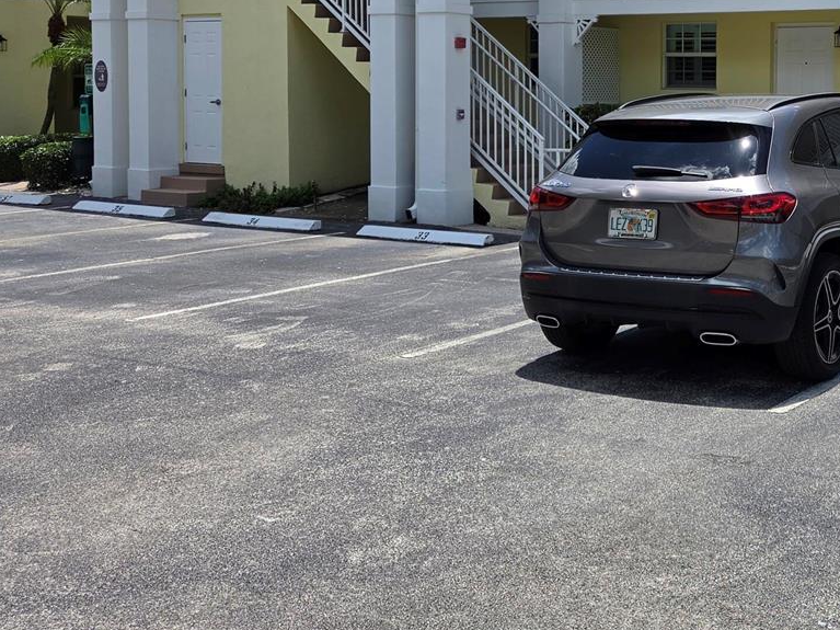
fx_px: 1165
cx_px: 750
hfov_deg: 37.2
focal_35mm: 48
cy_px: 127
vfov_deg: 29.6
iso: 80
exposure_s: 1/5977
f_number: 1.8
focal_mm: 5.4
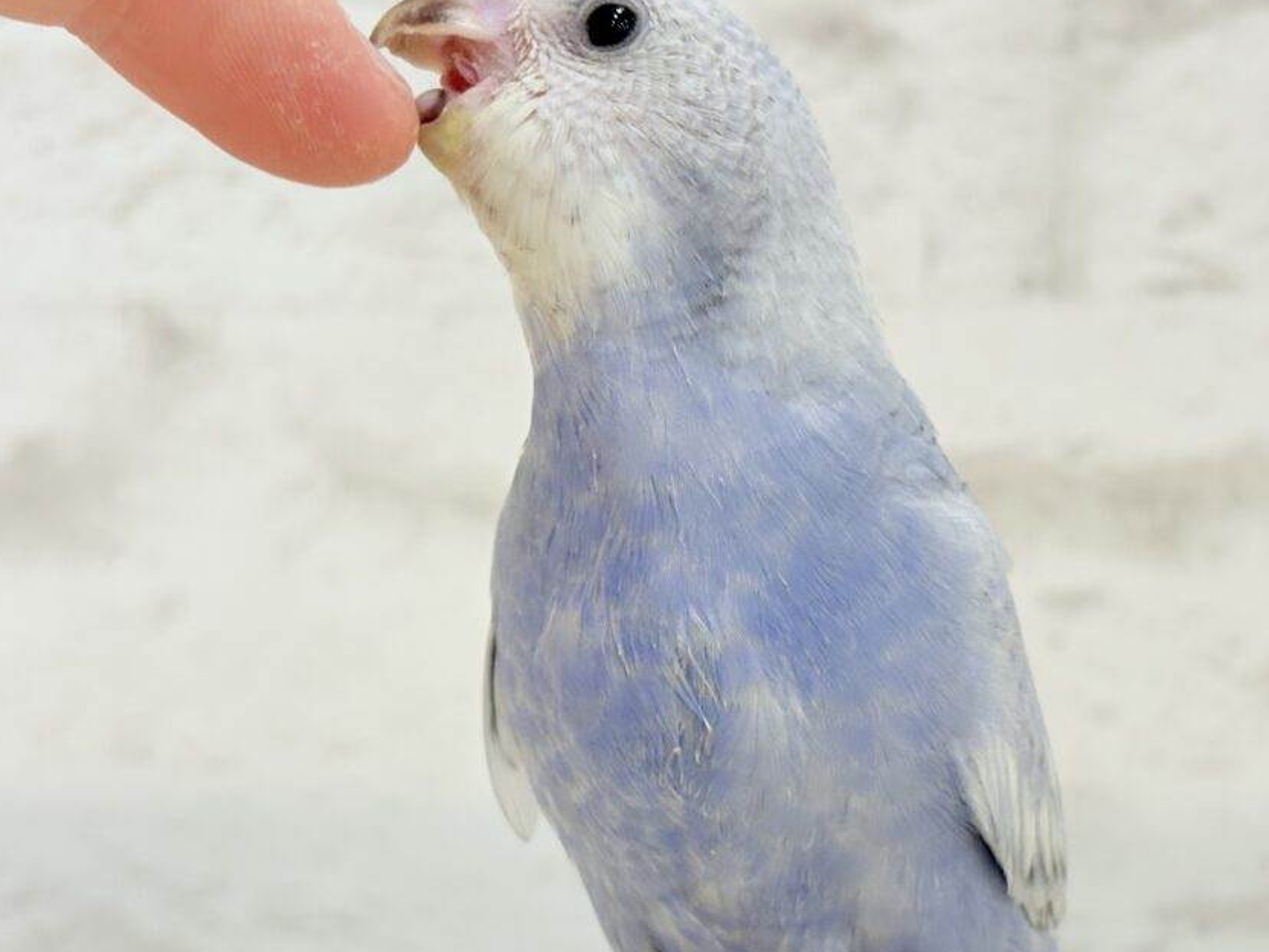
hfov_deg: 25.9
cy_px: 597
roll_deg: +2.8
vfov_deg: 19.6
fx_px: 2749
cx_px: 819
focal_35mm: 75
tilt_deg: -6.8
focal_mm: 5.96
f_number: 1.6
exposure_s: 1/100
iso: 64
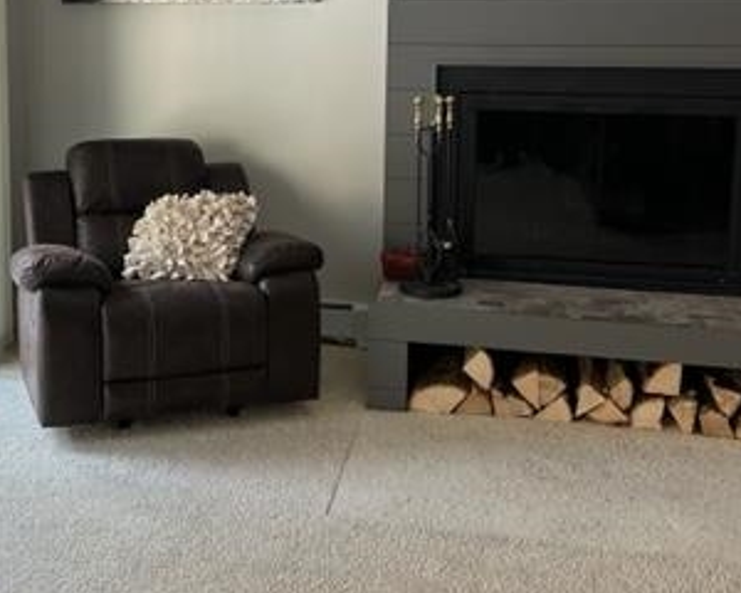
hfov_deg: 36.8
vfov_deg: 29.7
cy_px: 143
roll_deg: -0.4
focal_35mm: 50
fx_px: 1097
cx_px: 230
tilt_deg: -7.4
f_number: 1.78
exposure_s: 1/120
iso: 125
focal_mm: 6.86
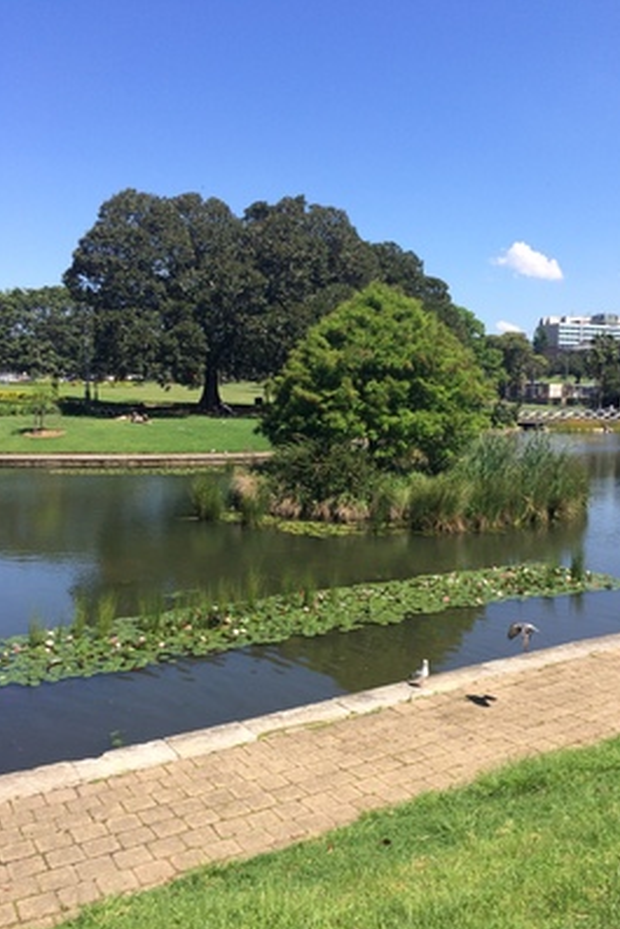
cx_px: 339
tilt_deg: -8.1
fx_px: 800
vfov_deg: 60.3
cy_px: 475
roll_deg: -1.6
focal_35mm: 31
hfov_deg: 42.3
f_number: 2.2
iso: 32
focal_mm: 4.15
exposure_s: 1/1325
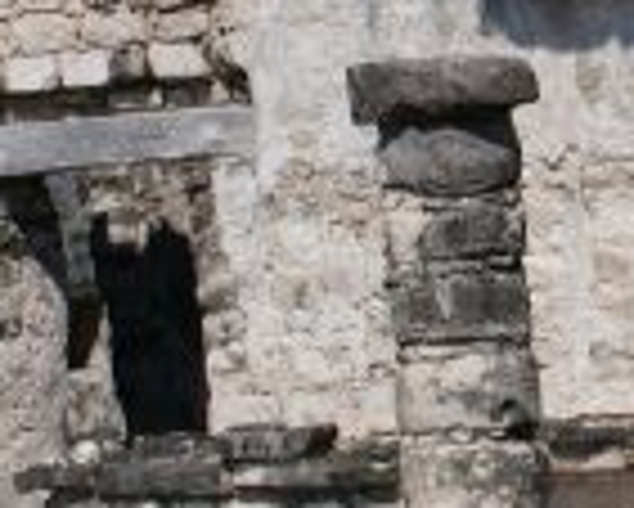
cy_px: 83
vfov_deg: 3.9
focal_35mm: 400
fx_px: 7511
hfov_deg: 4.8
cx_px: 719
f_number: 13
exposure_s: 1/250
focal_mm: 50
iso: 100
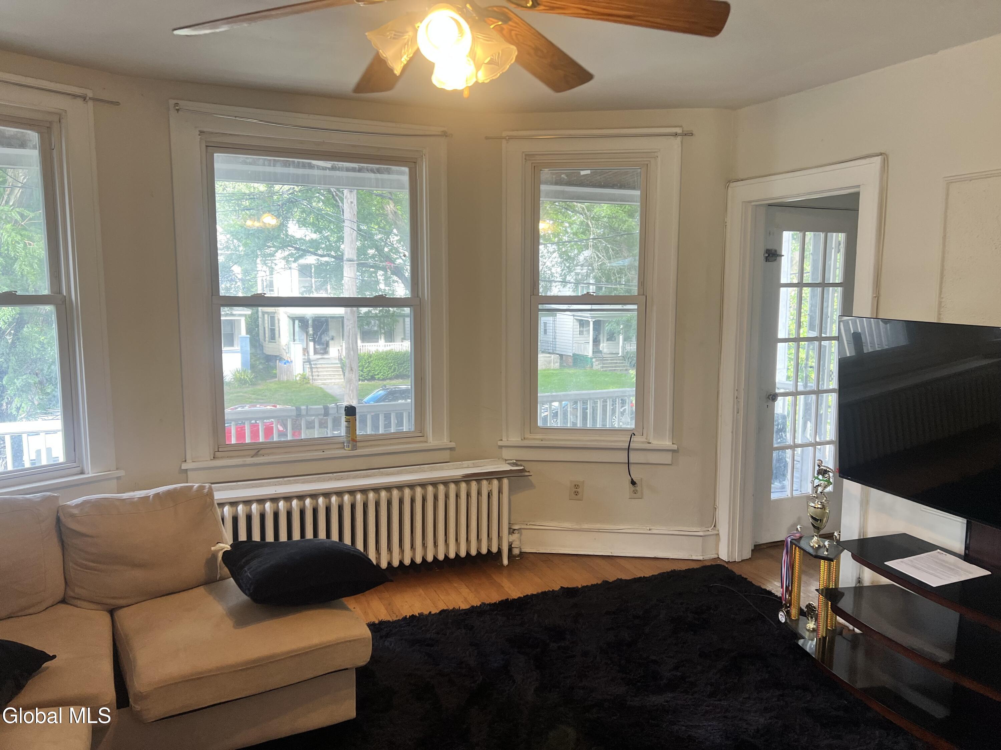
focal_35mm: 26
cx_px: 500
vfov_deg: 53.1
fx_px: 752
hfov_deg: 67.3
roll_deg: +0.8
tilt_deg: -5.8
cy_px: 375
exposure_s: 1/120
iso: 125
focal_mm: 5.7
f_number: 1.5
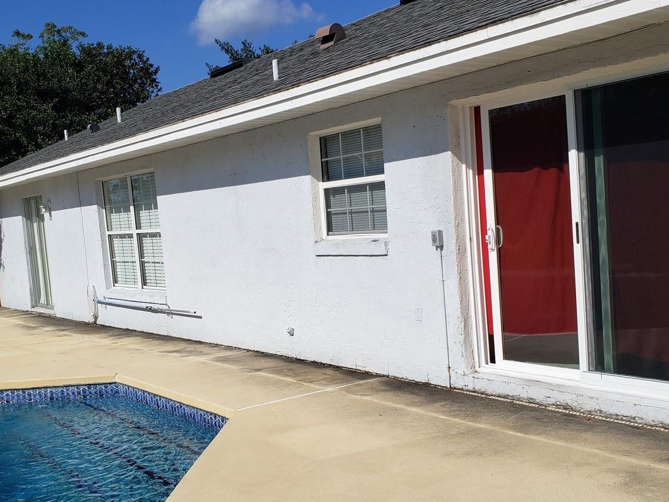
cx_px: 276
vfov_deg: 38.6
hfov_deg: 49.9
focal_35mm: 37
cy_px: 277
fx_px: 715
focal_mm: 4.3
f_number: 2.4
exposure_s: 1/4167
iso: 50
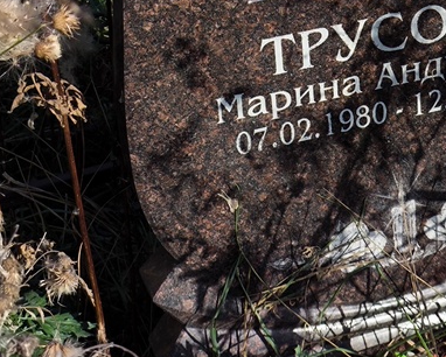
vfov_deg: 14.9
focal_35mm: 102
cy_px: 22
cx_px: 346
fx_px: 1347
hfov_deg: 18.7
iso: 50
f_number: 1.7
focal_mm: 4.71
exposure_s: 1/2317
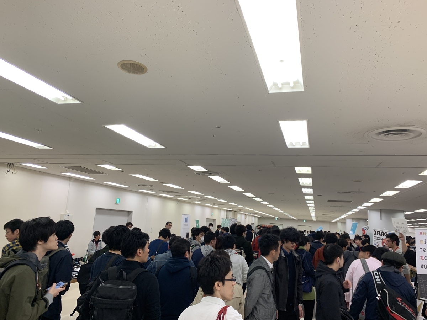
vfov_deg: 53.1
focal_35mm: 26
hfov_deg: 67.3
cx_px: 214
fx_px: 321
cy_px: 160
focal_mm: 4.25
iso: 64
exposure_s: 1/100
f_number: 1.8
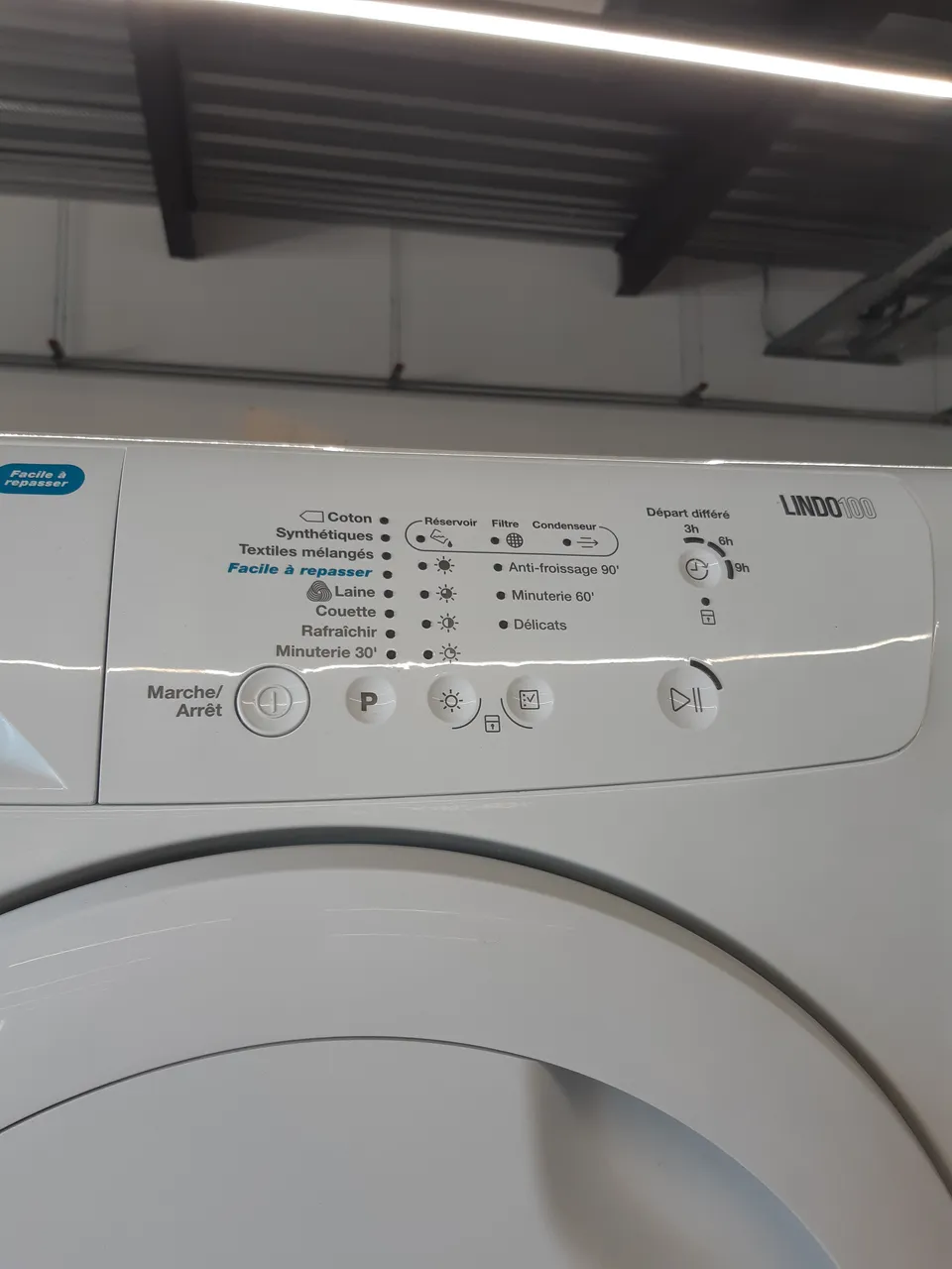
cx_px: 476
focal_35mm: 26
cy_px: 634
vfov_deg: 67.3
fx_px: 953
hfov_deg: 53.1
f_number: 1.7
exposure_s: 1/100
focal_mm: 3.92
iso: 64
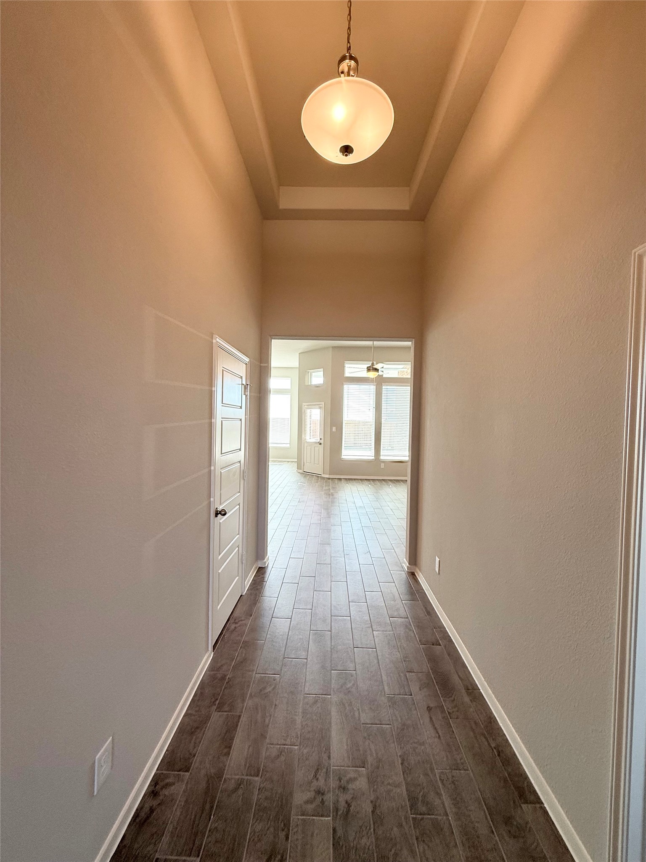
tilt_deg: -0.5
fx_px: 348
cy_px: 431
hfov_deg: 85.7
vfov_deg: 102.1
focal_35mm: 14
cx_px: 323
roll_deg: -1.4
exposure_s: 1/120
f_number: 2.2
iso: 80
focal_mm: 2.22
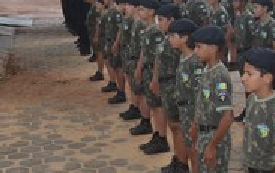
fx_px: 563
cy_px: 62
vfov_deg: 17.4
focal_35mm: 75
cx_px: 107
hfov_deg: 27.4
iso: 100
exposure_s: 1/200
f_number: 5
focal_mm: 20
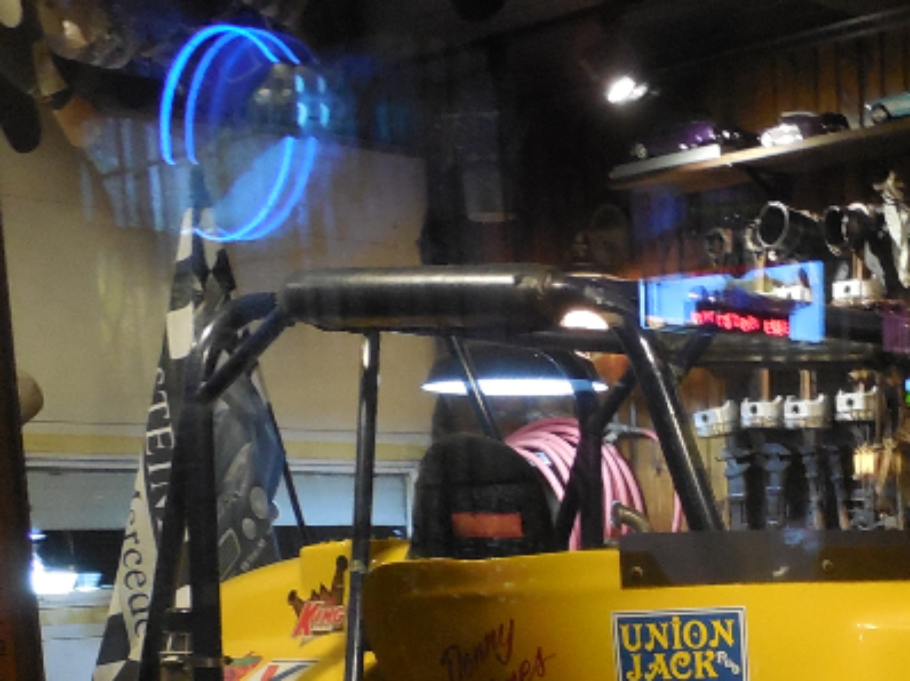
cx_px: 990
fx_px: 1734
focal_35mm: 66
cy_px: 759
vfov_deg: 21.1
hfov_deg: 27.1
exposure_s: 1/13
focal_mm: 4.5
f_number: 3.3
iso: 400
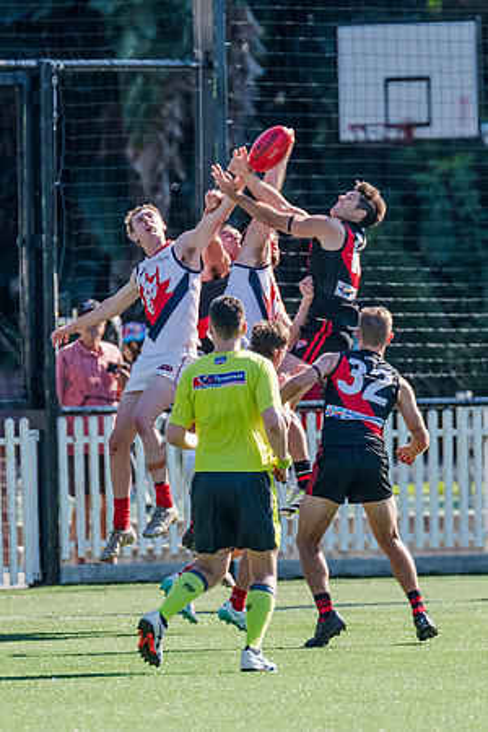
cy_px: 336
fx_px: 15841
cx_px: 298
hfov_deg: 1.8
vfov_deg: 2.6
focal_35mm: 779
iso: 800
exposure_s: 1/1600
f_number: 5.6
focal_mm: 420
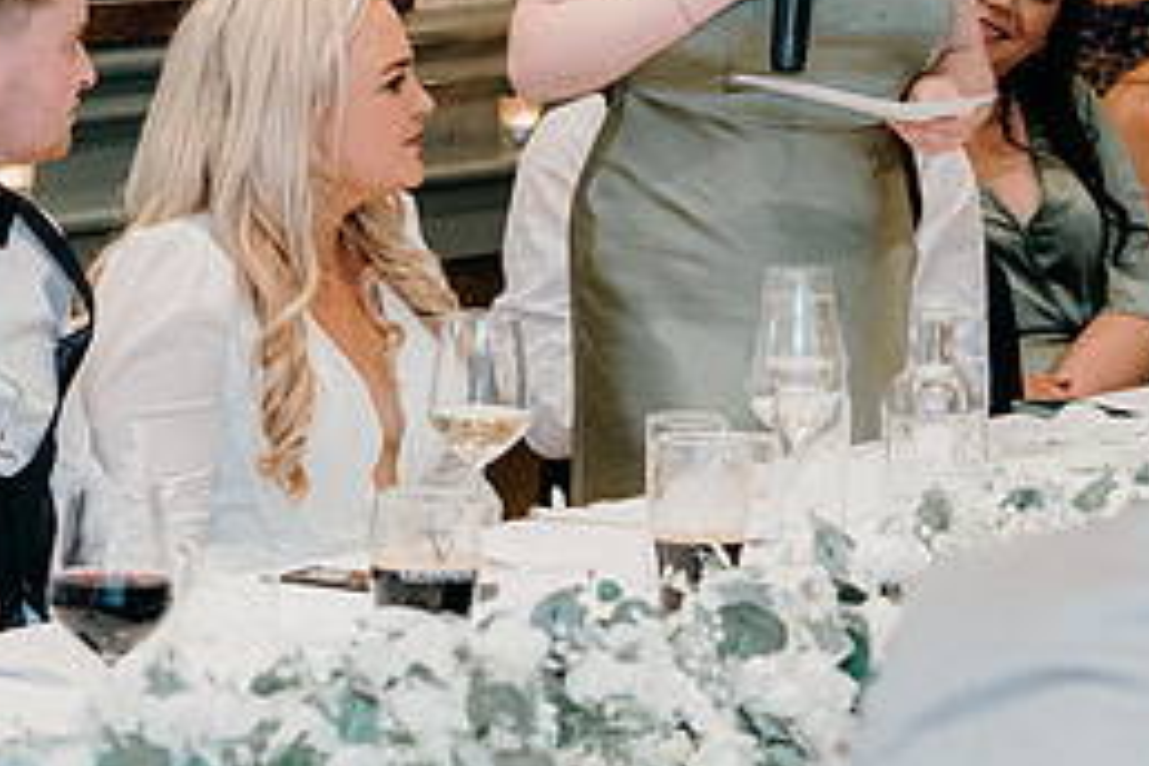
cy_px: 78
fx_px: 7532
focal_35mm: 236
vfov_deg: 5.8
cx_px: 432
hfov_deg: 8.7
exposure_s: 1/160
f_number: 3.5
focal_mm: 70
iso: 2500
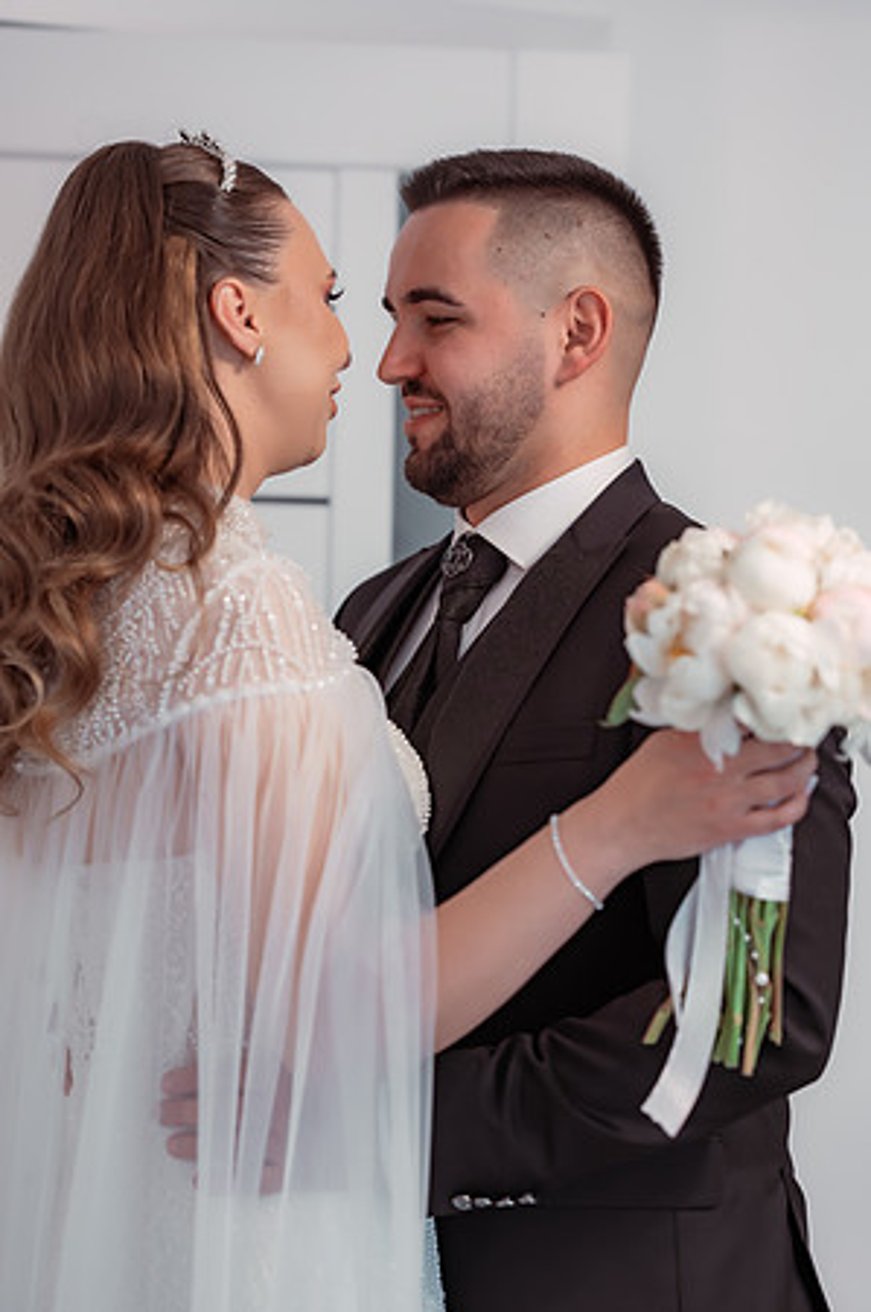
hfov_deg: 16.0
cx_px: 436
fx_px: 3092
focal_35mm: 85
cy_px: 656
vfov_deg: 23.9
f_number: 2.8
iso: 1600
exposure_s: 1/320
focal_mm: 85
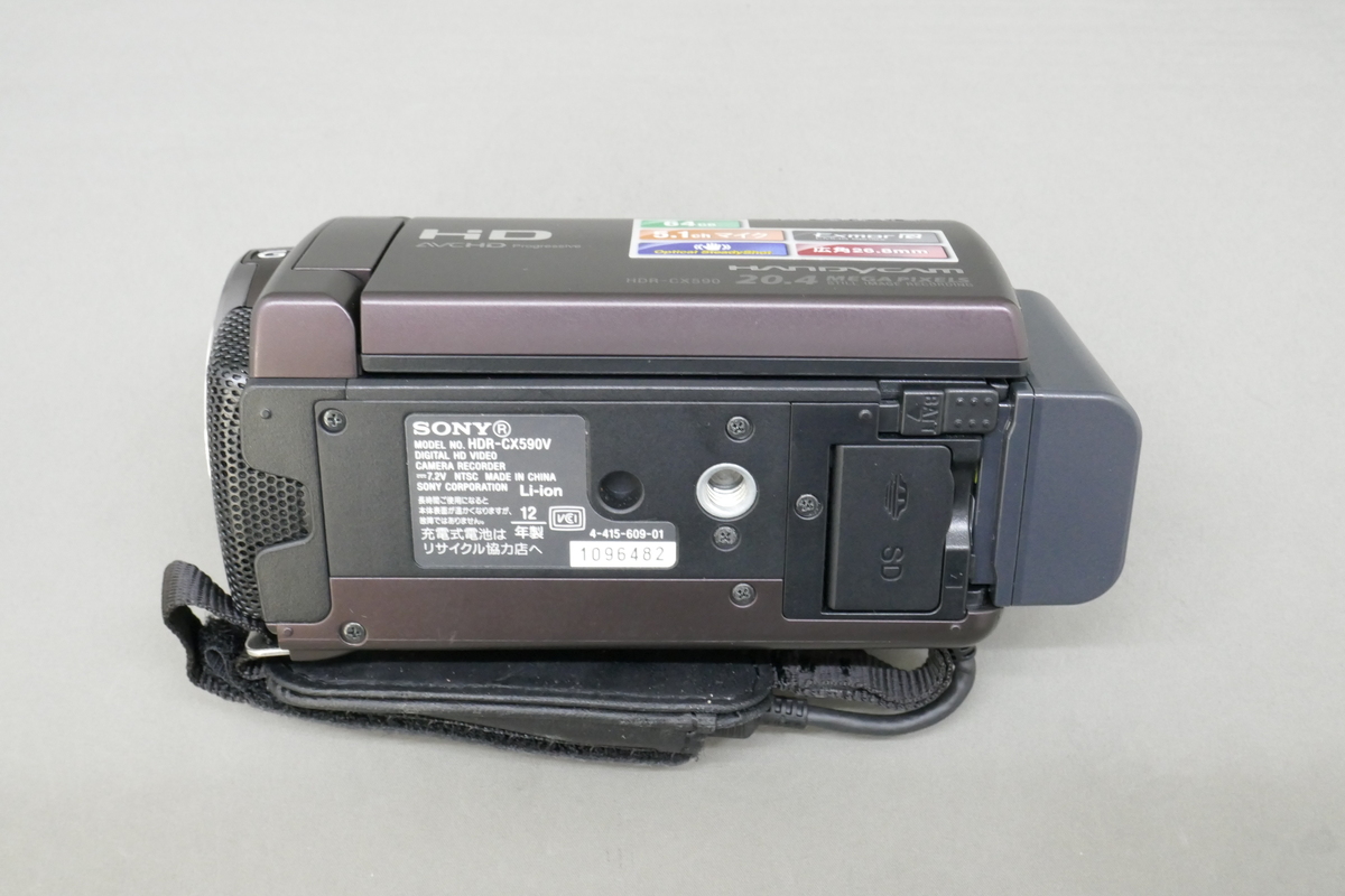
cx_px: 672
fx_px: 1494
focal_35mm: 40
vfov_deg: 33.4
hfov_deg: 48.5
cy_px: 448
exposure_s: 1/13
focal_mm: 14.6
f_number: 8
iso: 1600
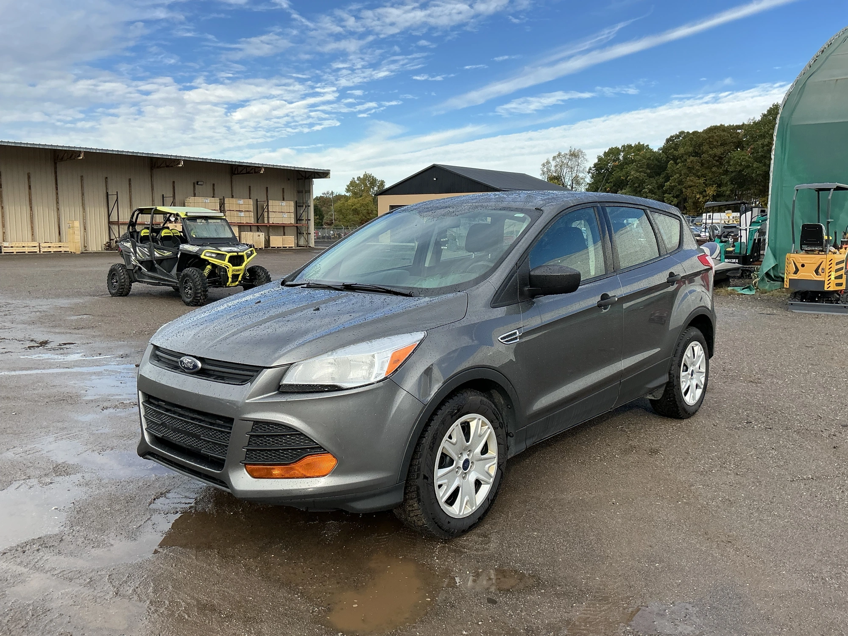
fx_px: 686
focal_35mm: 28
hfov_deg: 63.4
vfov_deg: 49.7
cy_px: 318
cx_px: 424
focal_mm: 3
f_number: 1.8
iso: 25
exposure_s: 1/709
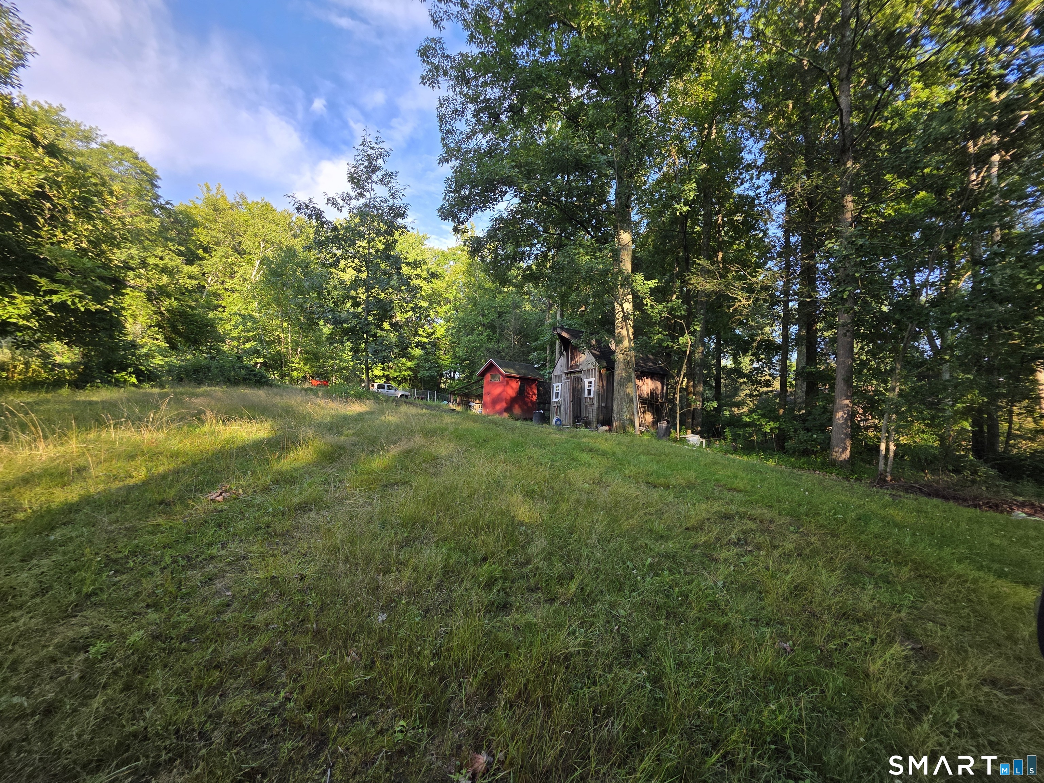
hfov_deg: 106.2
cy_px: 392
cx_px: 522
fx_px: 392
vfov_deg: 89.9
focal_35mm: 13
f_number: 1.9
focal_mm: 2.2
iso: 40
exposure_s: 1/315
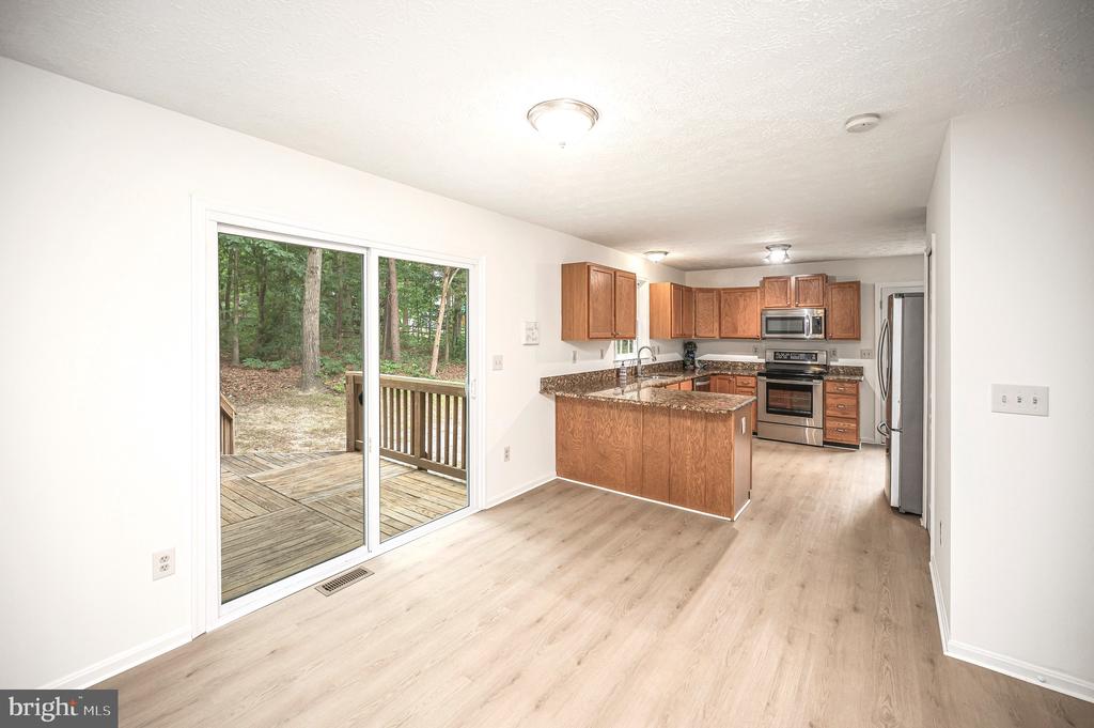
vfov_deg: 81.1
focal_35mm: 14
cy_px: 364
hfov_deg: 104.3
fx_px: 425
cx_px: 547
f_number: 4
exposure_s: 1/60
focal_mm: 14
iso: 400
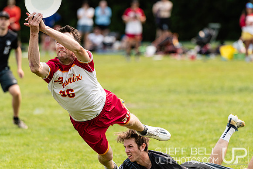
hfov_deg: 6.9
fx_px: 2109
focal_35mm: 300
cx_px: 126
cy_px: 84
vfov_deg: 4.6
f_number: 3.2
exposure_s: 1/1250
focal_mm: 200
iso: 140
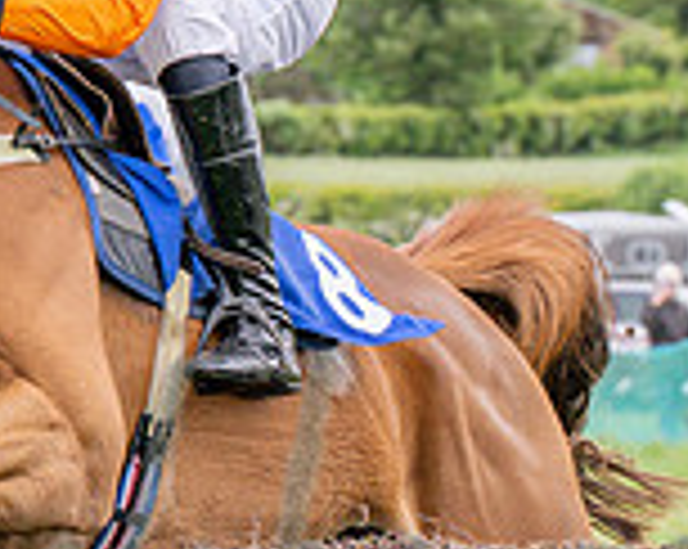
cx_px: 88
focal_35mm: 352
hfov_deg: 5.5
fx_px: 7158
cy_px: 260
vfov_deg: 4.4
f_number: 4
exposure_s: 1/1250
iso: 400
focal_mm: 70
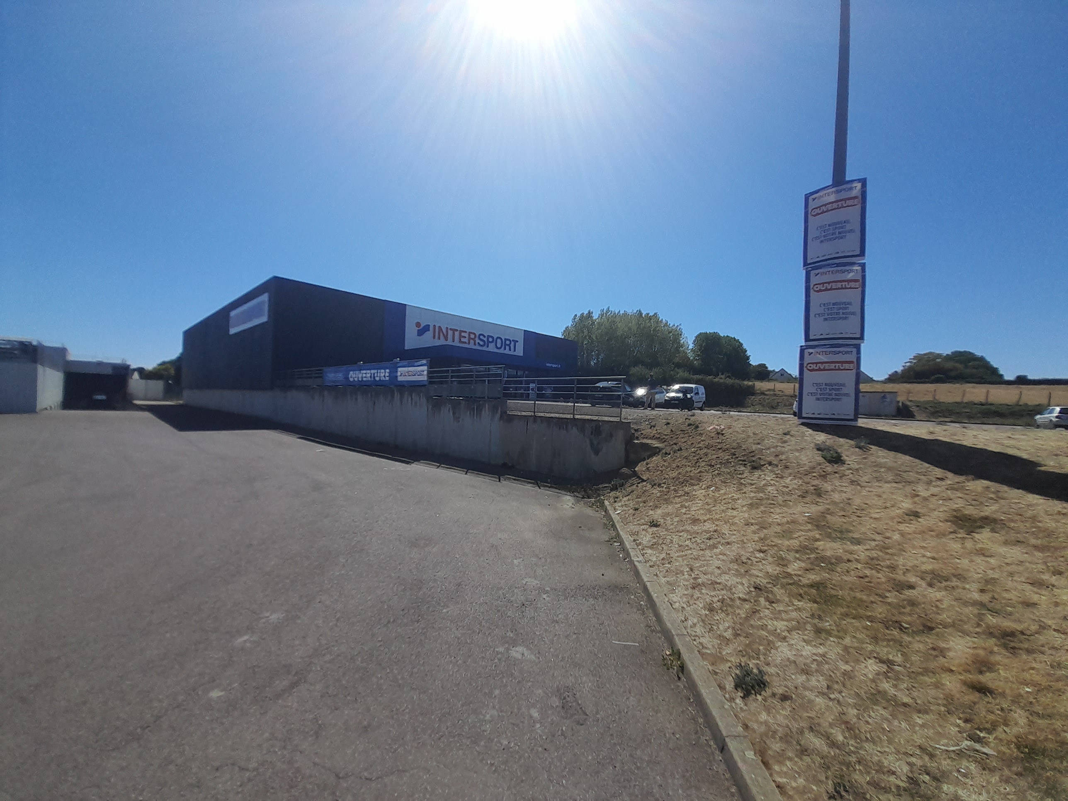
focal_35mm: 13
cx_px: 534
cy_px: 400
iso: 40
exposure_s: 1/1908
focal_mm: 1.13
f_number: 2.2
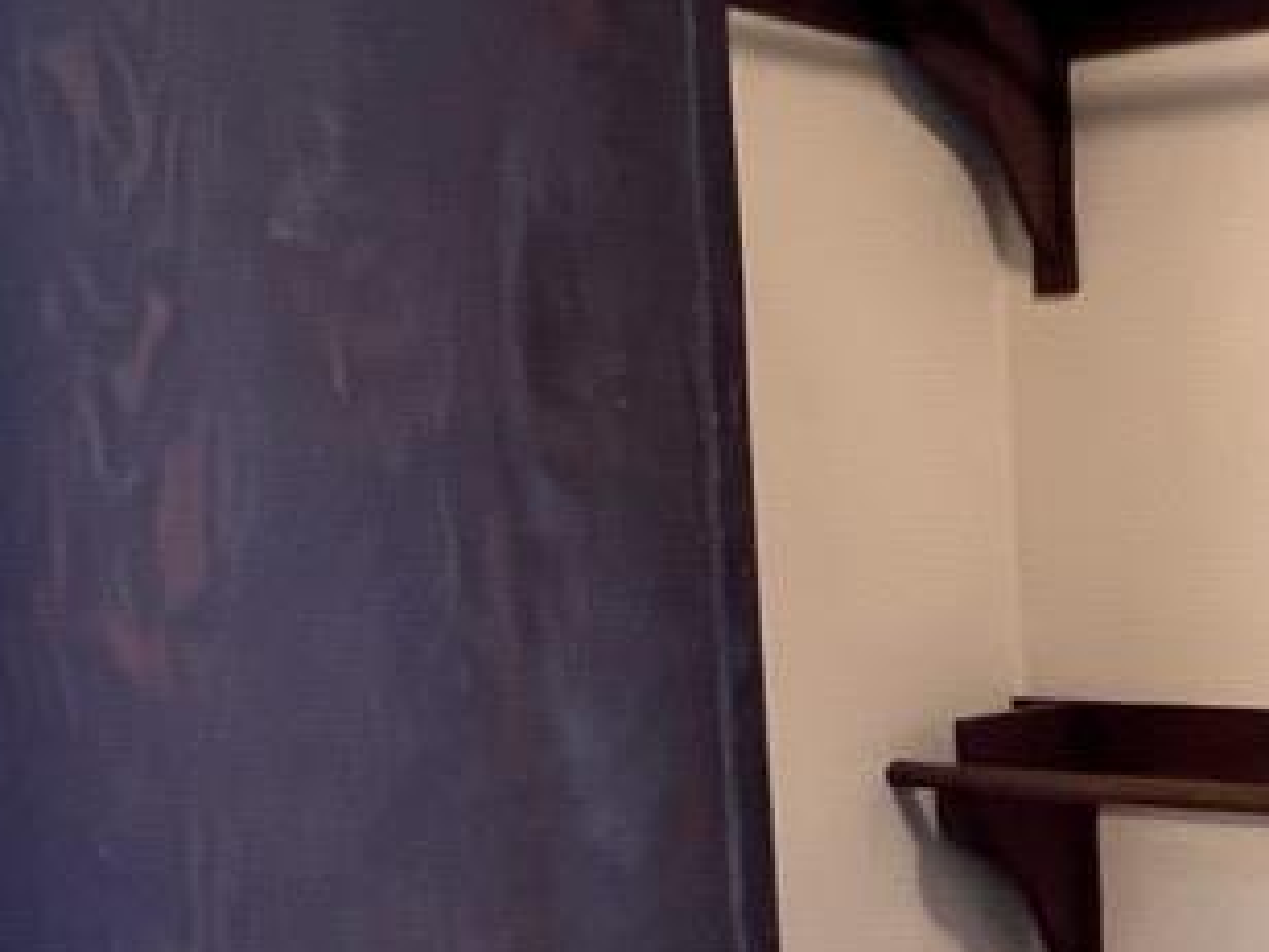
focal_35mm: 54
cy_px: 709
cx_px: 1450
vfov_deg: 26.7
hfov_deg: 31.0
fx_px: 1980
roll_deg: +0.6
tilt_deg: -6.6
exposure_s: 1/60
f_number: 1.8
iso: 500
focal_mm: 1.57
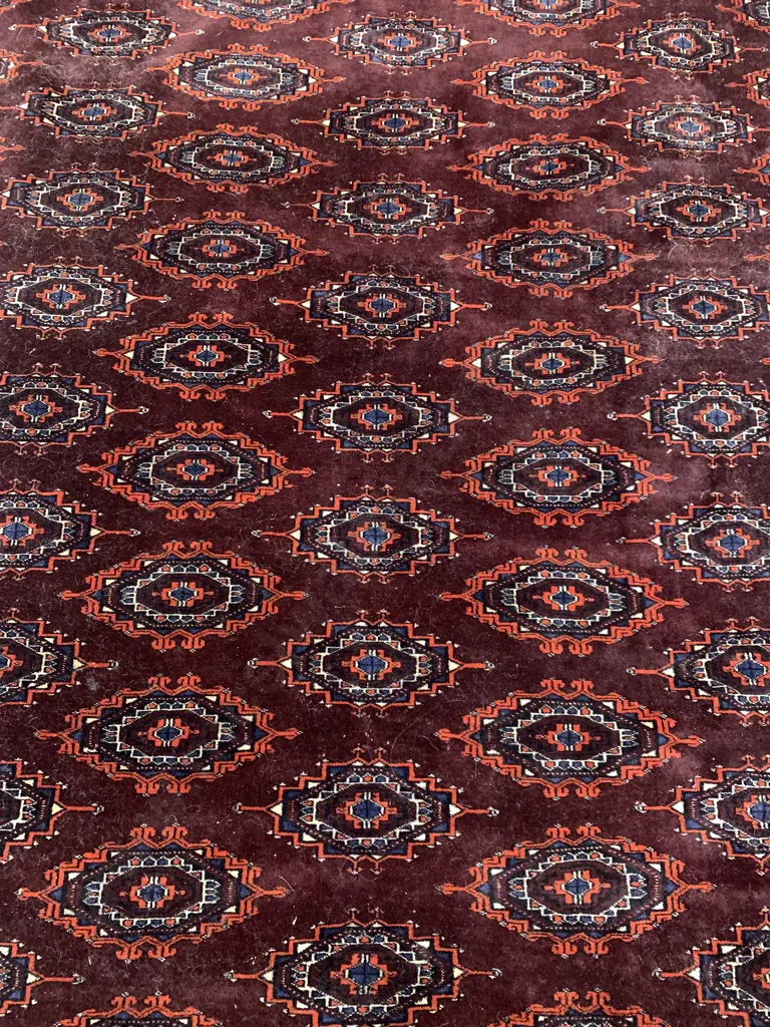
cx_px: 385
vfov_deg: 67.3
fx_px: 771
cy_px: 514
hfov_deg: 53.1
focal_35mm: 26
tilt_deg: -71.8
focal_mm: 4.25
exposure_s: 1/25
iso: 320
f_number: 1.8
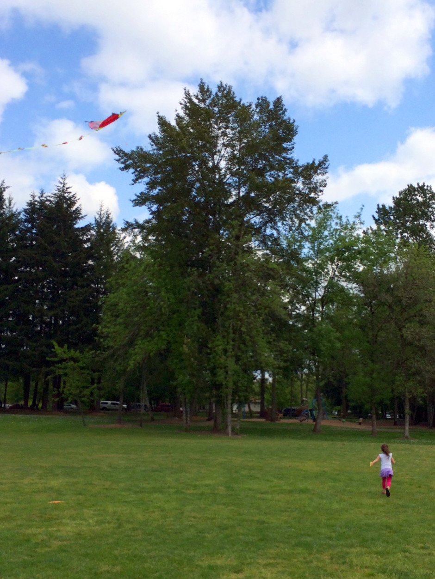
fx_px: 503
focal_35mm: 30
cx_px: 218
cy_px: 290
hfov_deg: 46.8
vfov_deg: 60.0
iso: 32
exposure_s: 1/2564
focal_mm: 4.12
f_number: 2.2
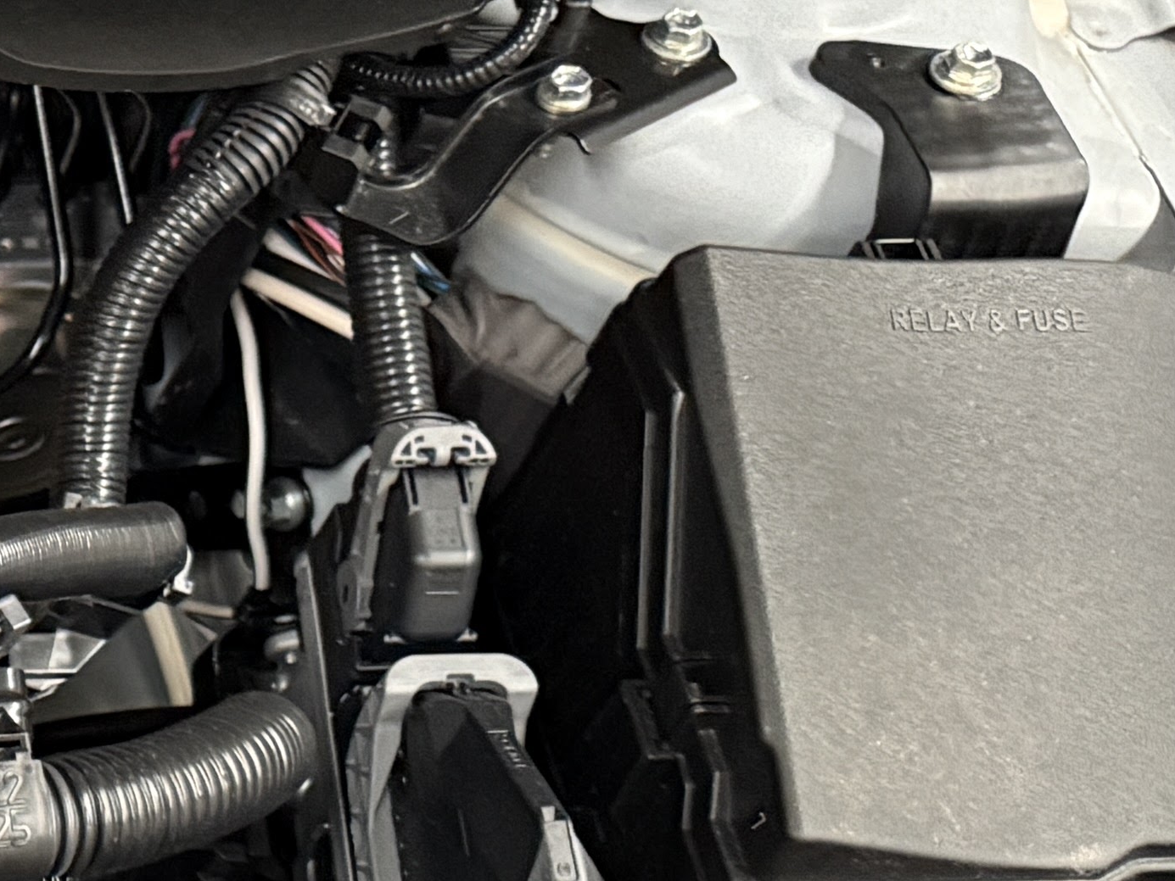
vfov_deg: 14.5
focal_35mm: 99
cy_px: 1043
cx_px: -1136
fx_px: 3361
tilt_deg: -57.5
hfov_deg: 15.8
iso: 640
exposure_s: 1/60
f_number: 1.78
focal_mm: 6.76
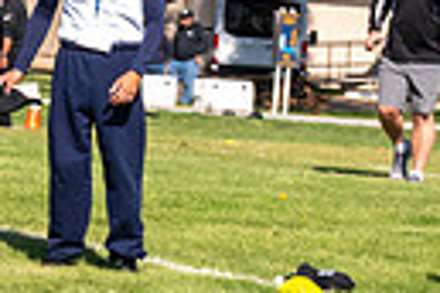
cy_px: 193
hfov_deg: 5.1
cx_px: -518
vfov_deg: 3.5
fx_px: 4815
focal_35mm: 394
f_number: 4
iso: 320
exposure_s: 1/1600
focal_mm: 27.44
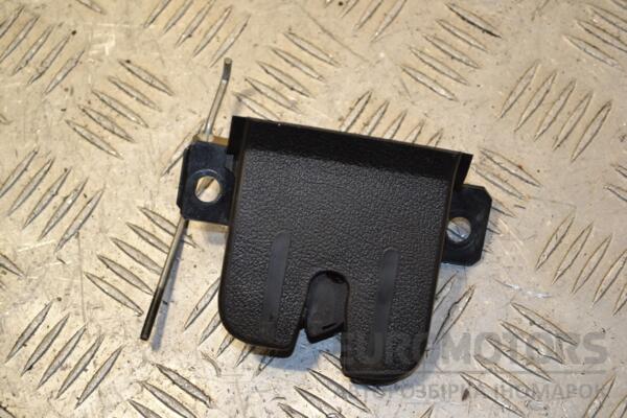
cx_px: 314
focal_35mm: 82
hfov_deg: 24.6
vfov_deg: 16.6
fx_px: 1437
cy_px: 209
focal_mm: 55
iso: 400
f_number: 5.6
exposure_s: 1/80
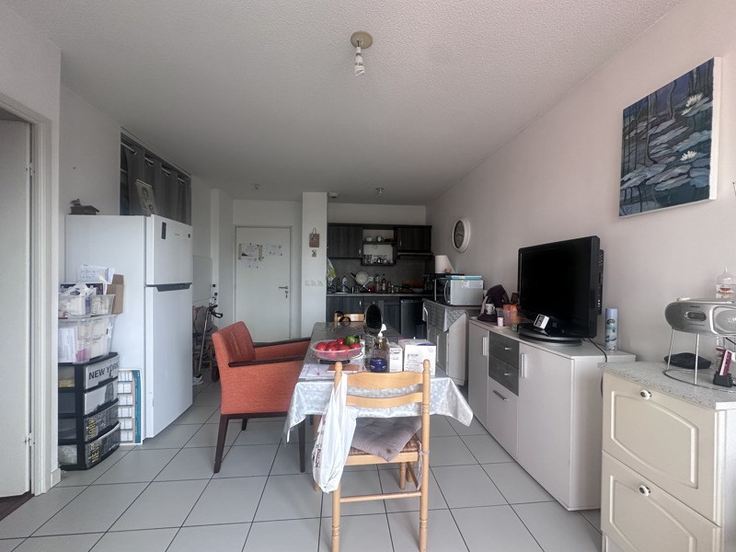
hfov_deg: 102.1
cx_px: 368
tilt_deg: -0.2
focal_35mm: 14
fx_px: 298
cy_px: 276
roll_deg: -1.2
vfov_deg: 85.7
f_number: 2.2
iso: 160
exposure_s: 1/99
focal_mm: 2.22
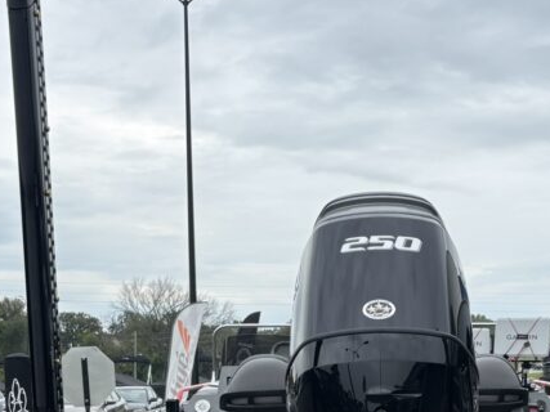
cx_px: 386
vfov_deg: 21.7
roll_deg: +0.2
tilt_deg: -2.6
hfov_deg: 29.5
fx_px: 1032
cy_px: 424
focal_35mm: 65
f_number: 1.6
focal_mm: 5.96
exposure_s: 1/1876
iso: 50
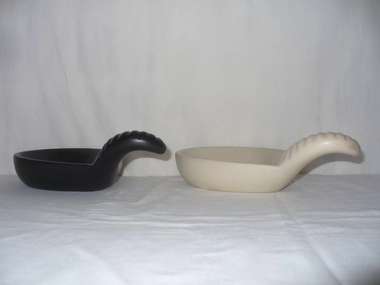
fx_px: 406
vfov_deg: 38.7
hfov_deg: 50.1
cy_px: 142
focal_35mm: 37
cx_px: 190
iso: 100
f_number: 2.8
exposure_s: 1/50
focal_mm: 6.1
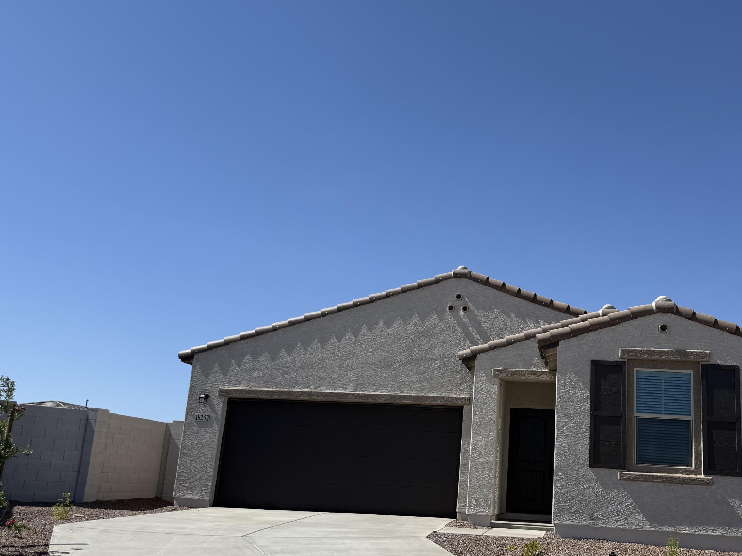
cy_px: 325
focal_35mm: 34
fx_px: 729
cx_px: 483
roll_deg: -3.2
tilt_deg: +12.9
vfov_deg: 41.6
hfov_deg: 53.1
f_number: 1.78
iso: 80
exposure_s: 1/6711
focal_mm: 6.76
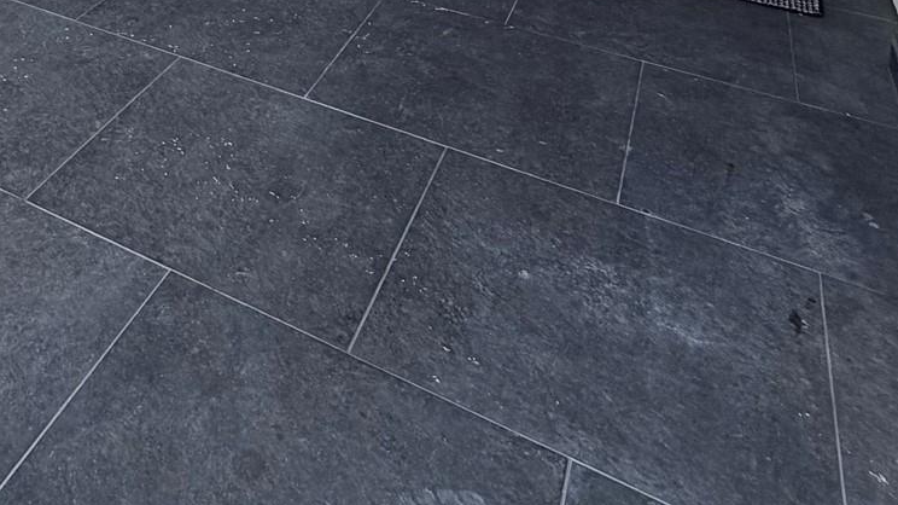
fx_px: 1000
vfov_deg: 20.7
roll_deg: -0.3
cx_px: 105
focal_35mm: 42
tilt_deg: -4.1
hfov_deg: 44.4
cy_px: -381
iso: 50
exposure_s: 1/121
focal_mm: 2.22
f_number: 2.2
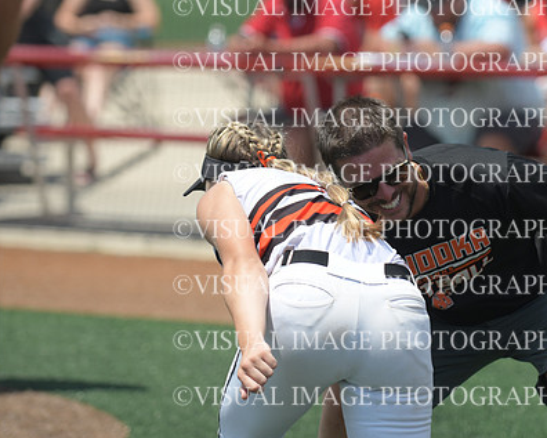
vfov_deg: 5.0
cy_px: 201
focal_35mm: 309
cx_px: 373
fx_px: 5004
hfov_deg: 6.3
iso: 250
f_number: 3.5
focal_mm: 150
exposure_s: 1/4000
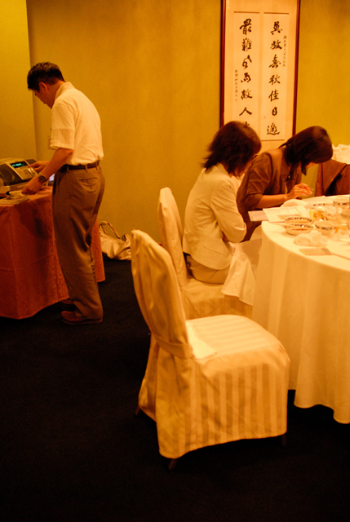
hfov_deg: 32.0
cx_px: 175
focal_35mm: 42
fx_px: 610
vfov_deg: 46.3
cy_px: 261
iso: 800
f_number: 2
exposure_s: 1/80
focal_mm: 28
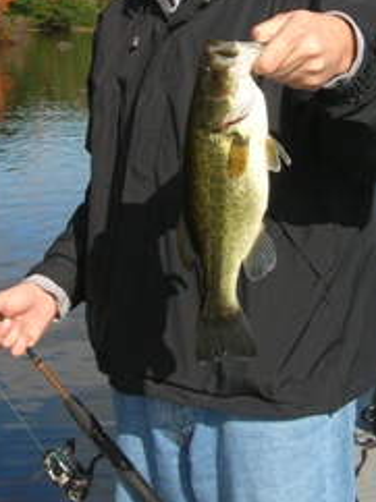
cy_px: 122
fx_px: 1291
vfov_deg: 21.8
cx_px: 226
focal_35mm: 89
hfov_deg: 16.6
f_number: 3.2
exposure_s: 1/816
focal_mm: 8
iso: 50
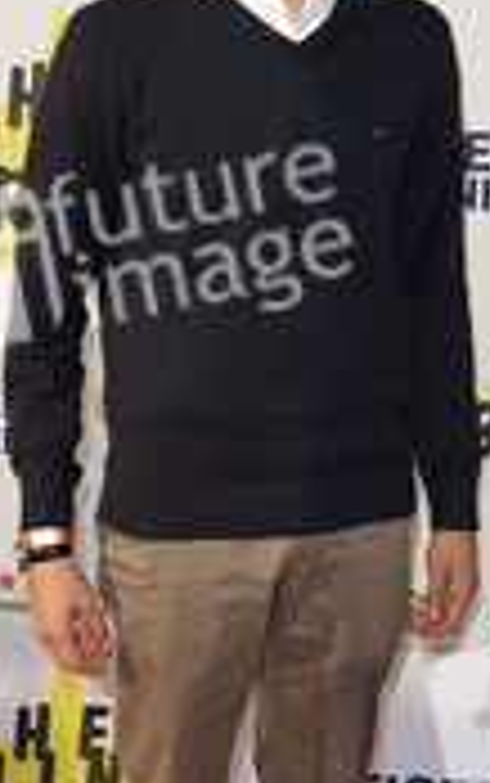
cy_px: 477
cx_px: 254
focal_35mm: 75
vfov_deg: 27.4
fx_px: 1600
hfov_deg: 17.4
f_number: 4.5
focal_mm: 32
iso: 1600
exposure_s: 1/200
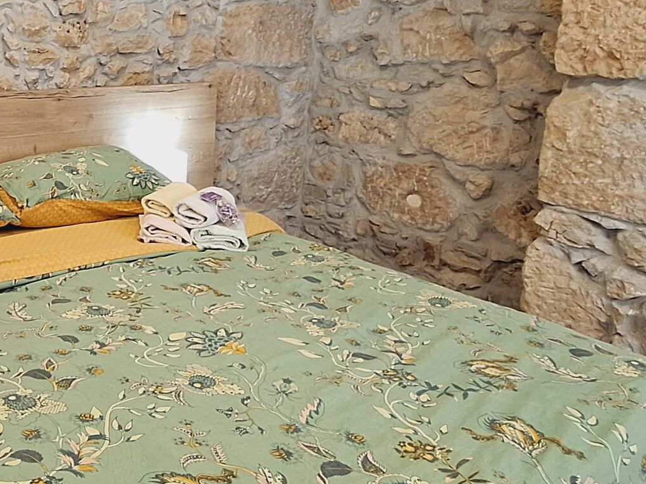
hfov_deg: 45.6
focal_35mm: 36
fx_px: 672
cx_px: 44
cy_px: 163
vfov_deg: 39.2
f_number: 2.2
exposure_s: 1/33
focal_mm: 1.74
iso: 125
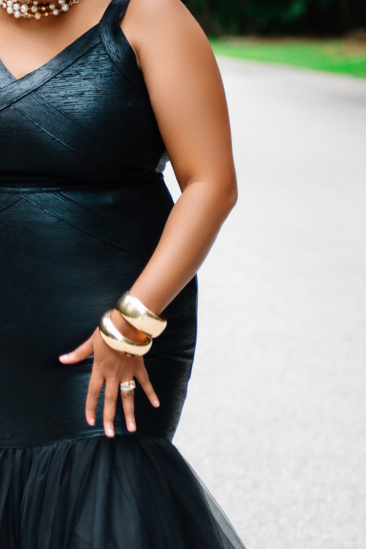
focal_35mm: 166
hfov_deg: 8.2
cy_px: 318
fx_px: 2528
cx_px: 23
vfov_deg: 12.4
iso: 200
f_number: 2.8
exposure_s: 1/320
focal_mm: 60
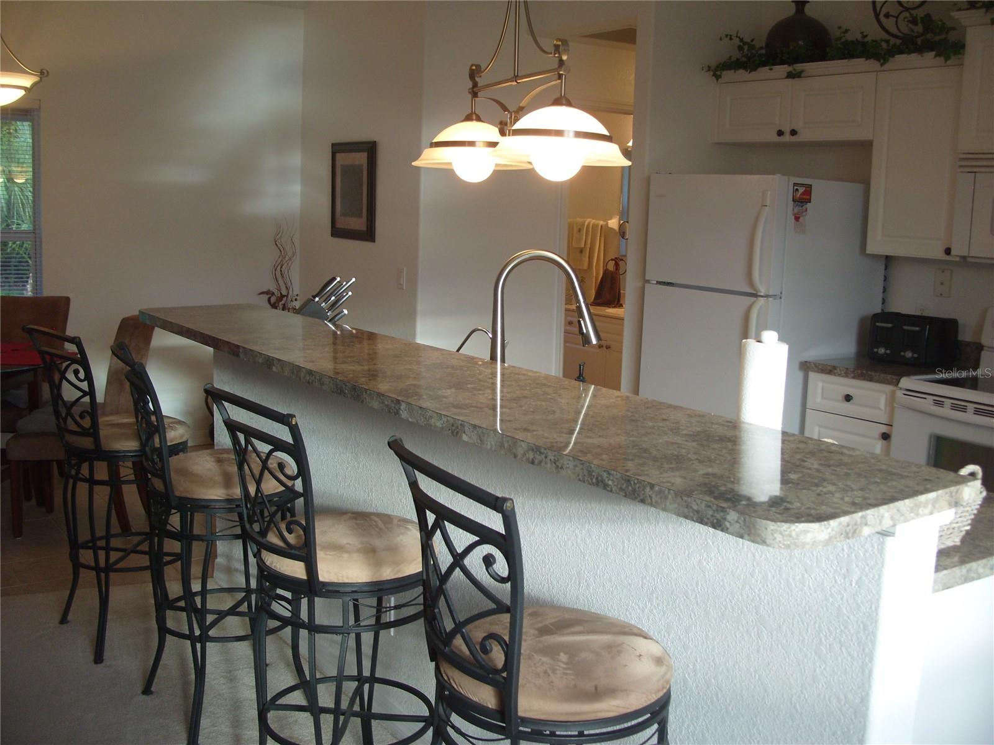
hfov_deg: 52.6
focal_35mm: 35
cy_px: 372
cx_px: 497
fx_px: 1005
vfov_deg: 40.7
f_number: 2.8
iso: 100
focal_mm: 7.8
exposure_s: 1/45
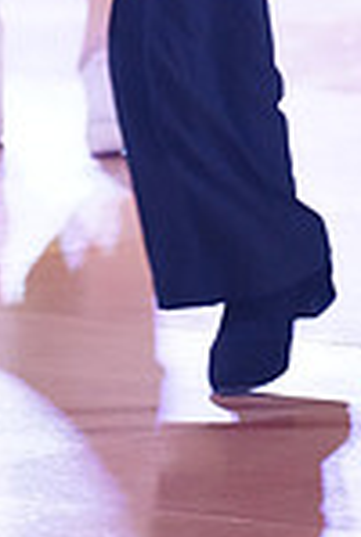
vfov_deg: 3.3
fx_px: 9417
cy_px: -393
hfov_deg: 2.2
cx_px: 60
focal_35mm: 629
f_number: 2.8
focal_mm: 162
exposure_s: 1/400
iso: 5000
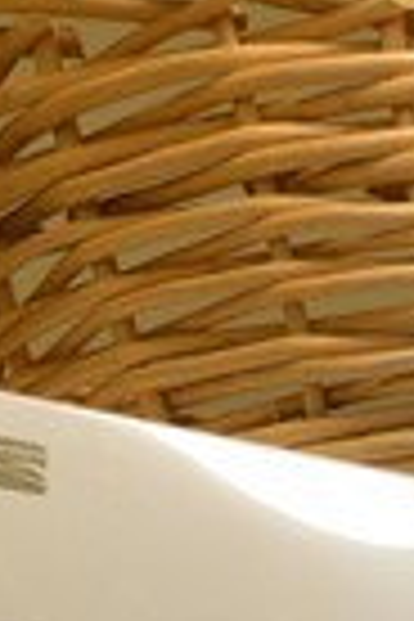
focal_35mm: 126
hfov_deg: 10.5
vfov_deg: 9.9
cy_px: 2084
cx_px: 634
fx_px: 2173
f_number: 13
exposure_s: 1/10
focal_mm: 16
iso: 1000
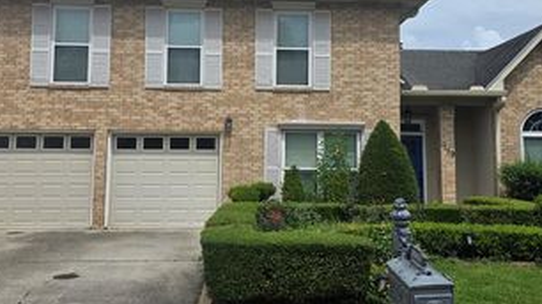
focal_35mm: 41
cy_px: 102
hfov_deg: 49.4
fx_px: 589
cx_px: 262
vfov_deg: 28.8
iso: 50
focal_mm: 6.3
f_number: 1.7
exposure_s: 1/7944
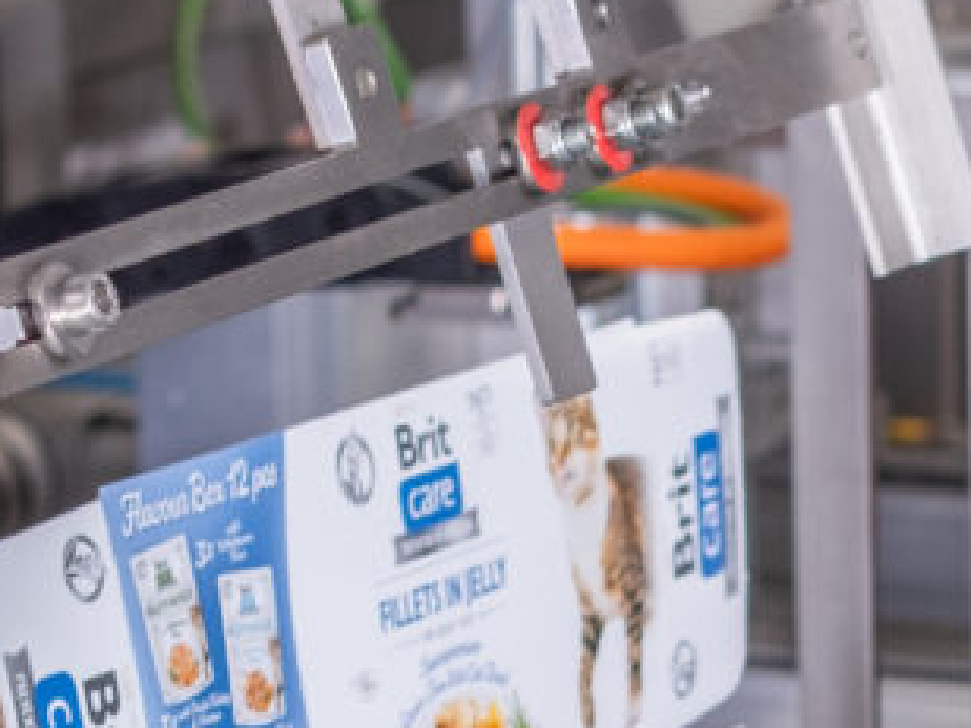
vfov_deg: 5.6
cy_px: 1644
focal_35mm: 256
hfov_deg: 7.6
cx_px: 1447
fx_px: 7181
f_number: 4
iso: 200
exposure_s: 1/60
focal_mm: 30
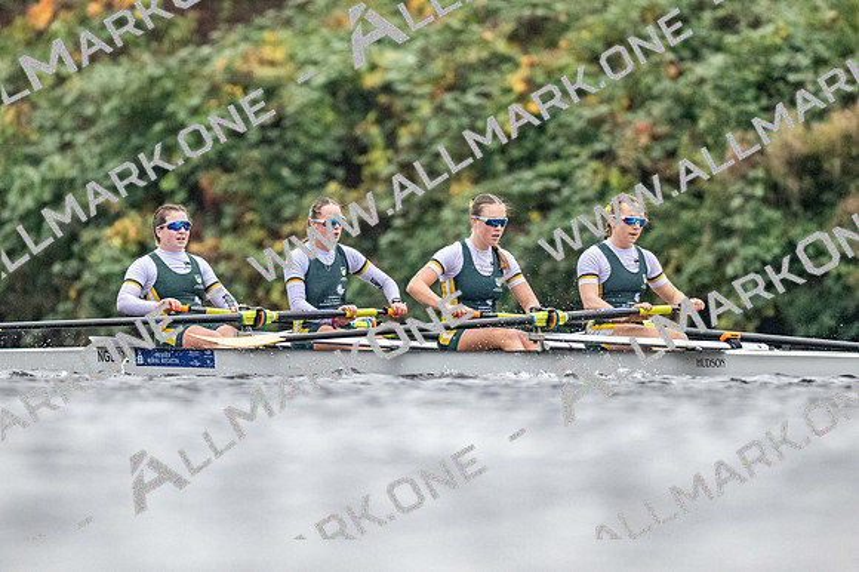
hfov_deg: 2.3
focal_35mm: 900
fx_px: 21462
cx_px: 430
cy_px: 286
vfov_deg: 1.5
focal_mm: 600
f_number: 4
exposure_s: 1/2500
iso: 4000
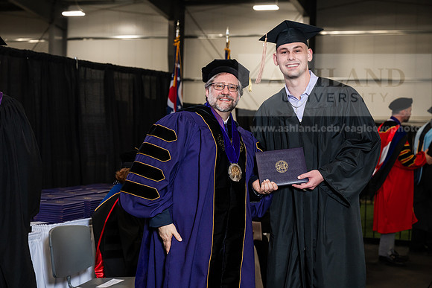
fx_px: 792
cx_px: 216
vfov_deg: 20.6
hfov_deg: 30.5
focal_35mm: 66
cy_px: 144
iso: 1250
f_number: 4.5
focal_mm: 66
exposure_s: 1/200
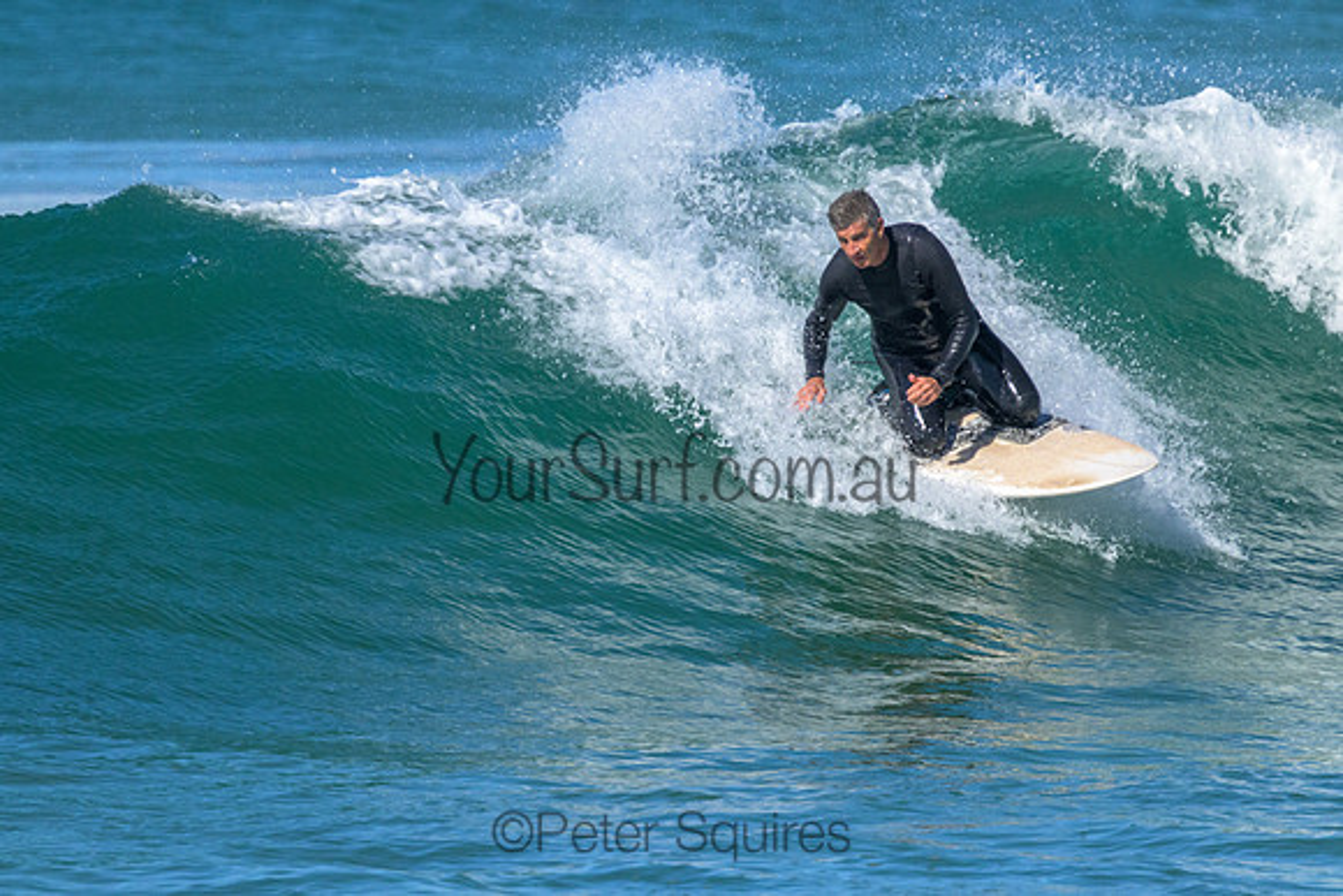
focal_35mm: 800
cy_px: 448
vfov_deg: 1.7
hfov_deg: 2.6
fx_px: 29850
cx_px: 672
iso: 2800
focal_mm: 800
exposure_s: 1/2000
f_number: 11
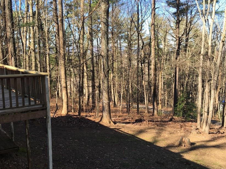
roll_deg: -0.2
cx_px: 101
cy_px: 93
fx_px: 235
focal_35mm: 36
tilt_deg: -10.1
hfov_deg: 51.3
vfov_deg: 39.6
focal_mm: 4.15
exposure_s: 1/434
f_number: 2.2
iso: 25
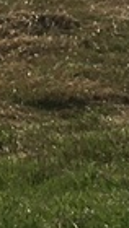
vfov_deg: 6.4
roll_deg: -1.8
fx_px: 1978
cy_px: -283
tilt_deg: -0.4
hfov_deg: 3.7
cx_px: 47
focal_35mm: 326
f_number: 2.2
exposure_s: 1/3344
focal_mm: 4.15
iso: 25
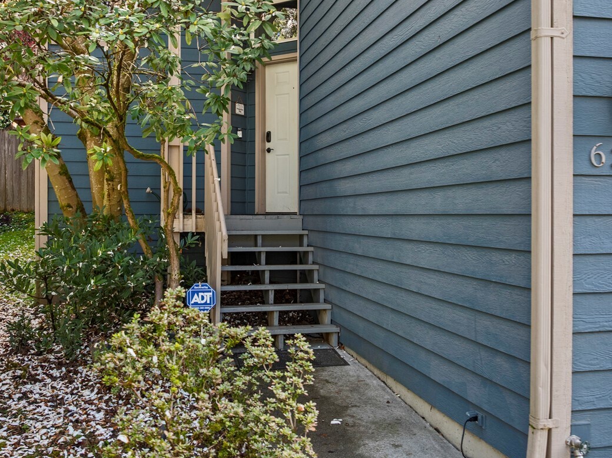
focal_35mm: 37
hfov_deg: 50.1
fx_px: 654
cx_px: 273
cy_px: 164
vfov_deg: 38.3
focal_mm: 12.29
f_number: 2.8
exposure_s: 1/15
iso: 210
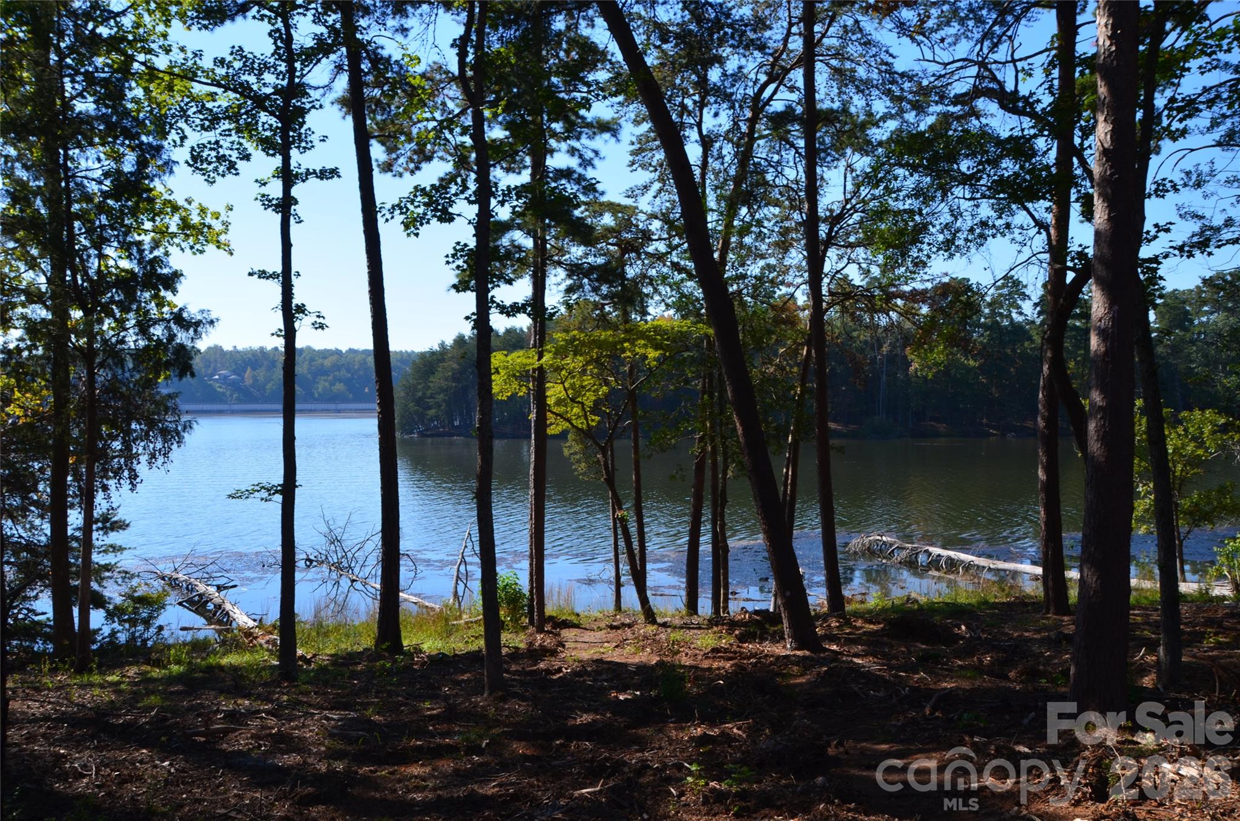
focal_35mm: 33
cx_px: 620
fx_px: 1134
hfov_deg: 57.3
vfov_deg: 39.8
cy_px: 410
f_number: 11
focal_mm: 22
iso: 110
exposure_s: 1/125
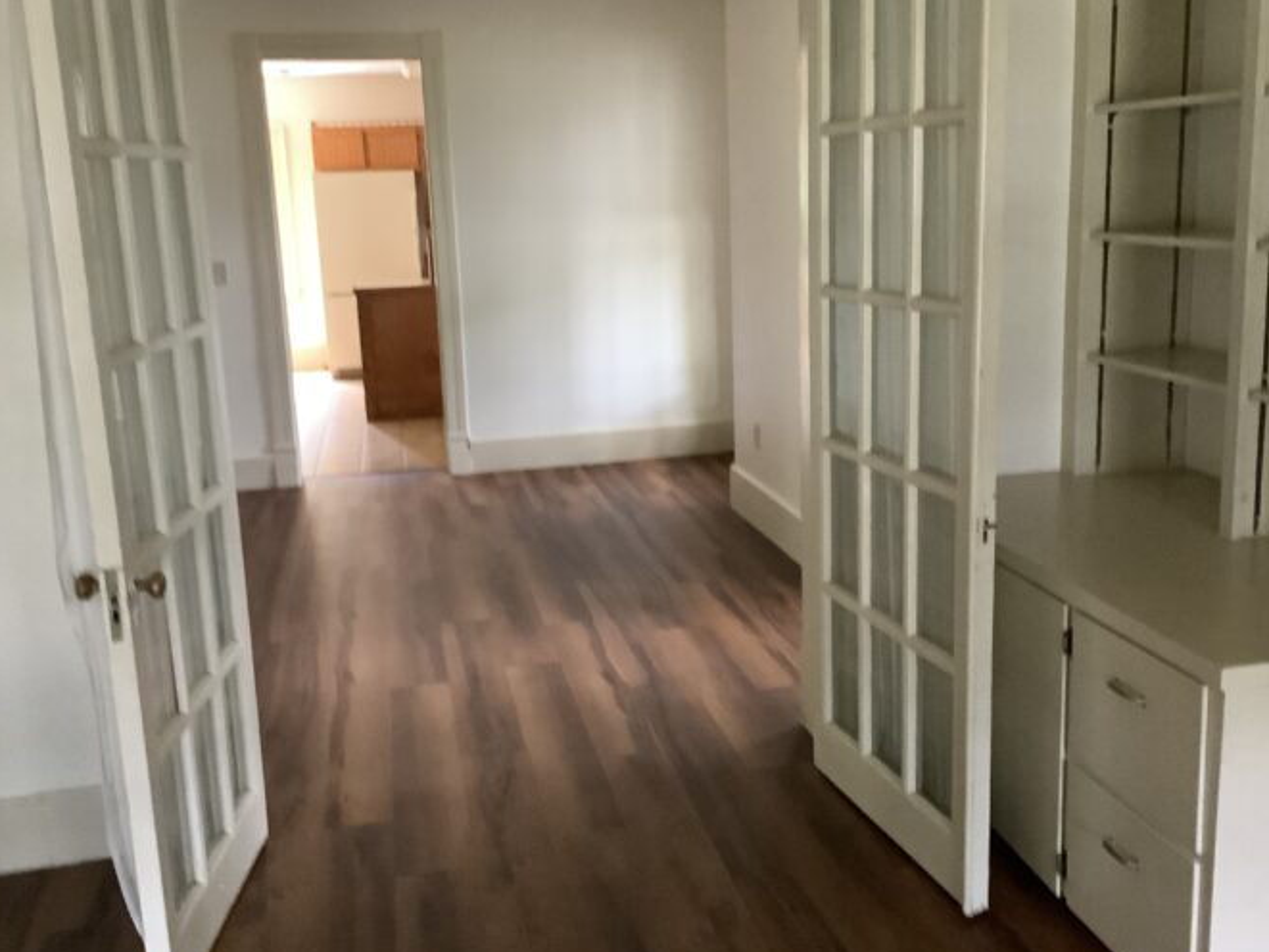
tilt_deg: -15.0
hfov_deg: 51.3
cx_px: 624
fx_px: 1320
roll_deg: +0.4
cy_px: 457
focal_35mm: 36
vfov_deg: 39.7
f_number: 2.4
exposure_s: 1/30
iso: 400
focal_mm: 3.3
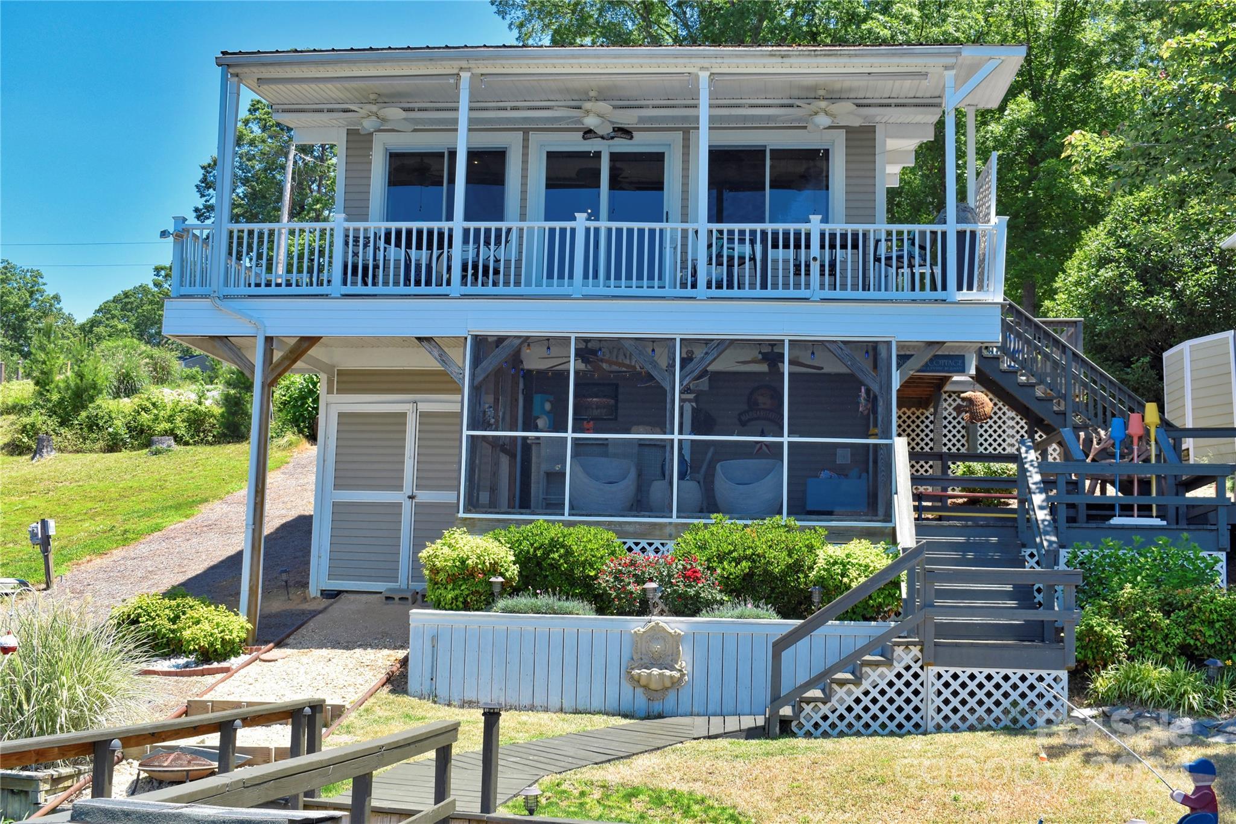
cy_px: 412
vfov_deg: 30.8
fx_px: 1493
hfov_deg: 45.0
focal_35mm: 44
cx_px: 618
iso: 200
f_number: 8
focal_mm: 29
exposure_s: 1/320
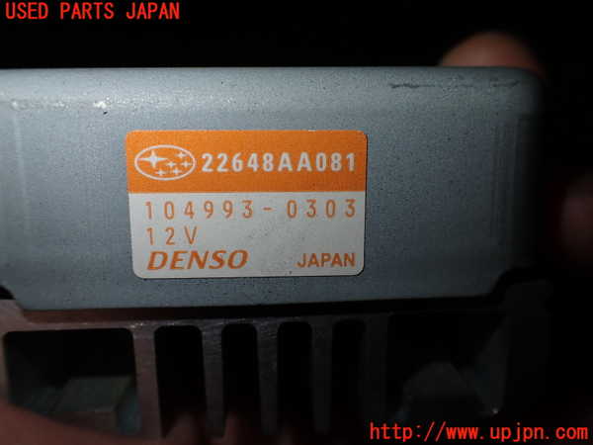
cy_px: 222
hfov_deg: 60.0
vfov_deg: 46.8
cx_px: 296
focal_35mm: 30
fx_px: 514
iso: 100
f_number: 3.2
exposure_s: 1/160
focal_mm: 5.4
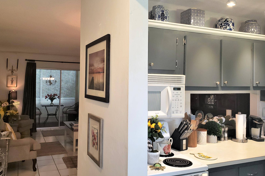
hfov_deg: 60.3
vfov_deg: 42.2
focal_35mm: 31
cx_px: 130
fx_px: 228
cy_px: 75
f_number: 2.4
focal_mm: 4.3
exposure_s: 1/40
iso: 100
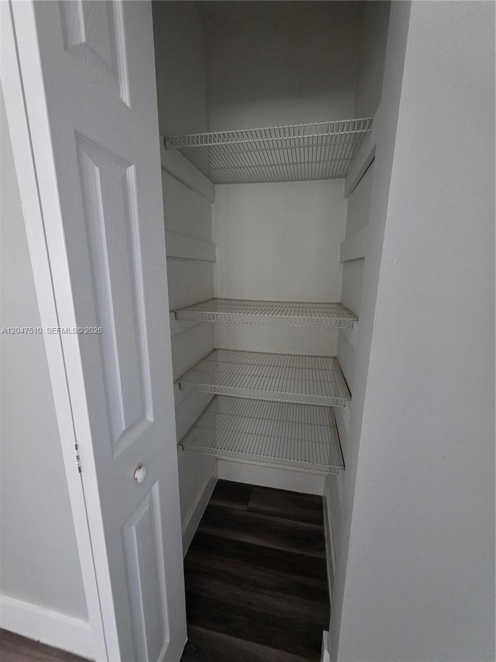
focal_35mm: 13
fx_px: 248
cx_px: 248
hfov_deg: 89.9
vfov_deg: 106.2
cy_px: 331
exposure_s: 1/60
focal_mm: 2.2
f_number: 1.9
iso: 500
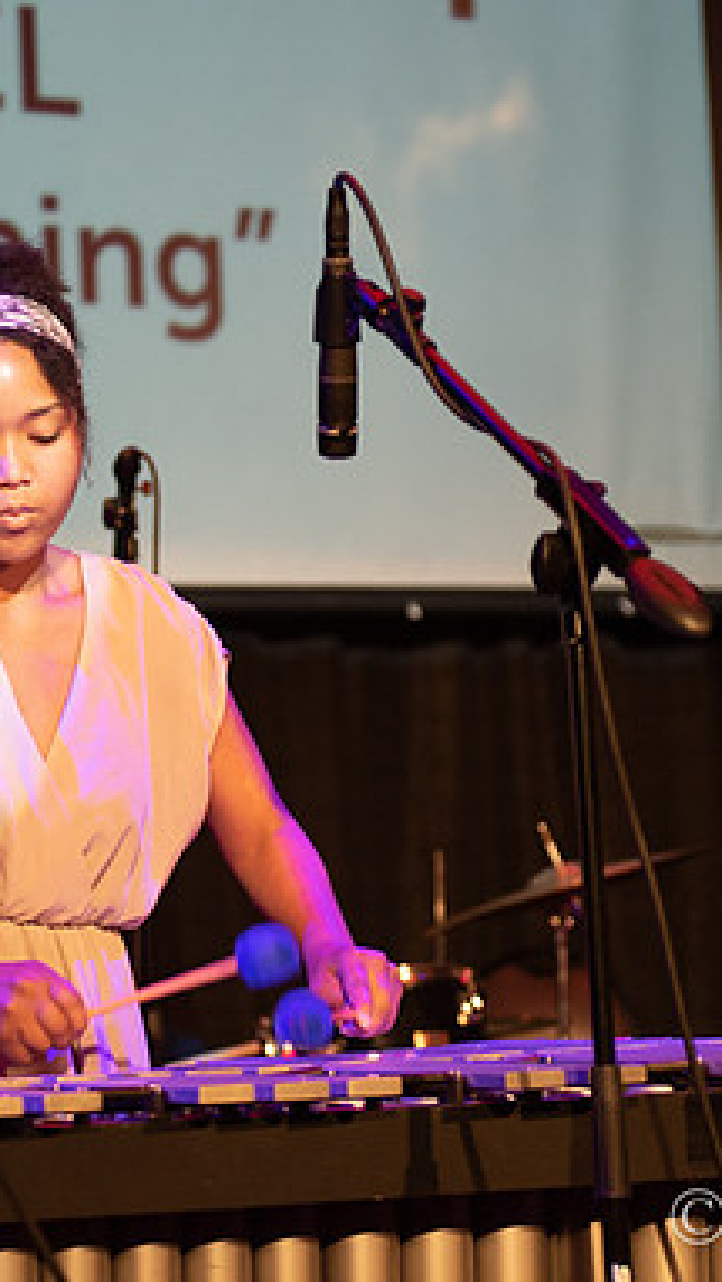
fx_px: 3912
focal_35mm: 115
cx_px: 220
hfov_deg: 10.5
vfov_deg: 18.6
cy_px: 535
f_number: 2.8
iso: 1600
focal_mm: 62
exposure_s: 1/125
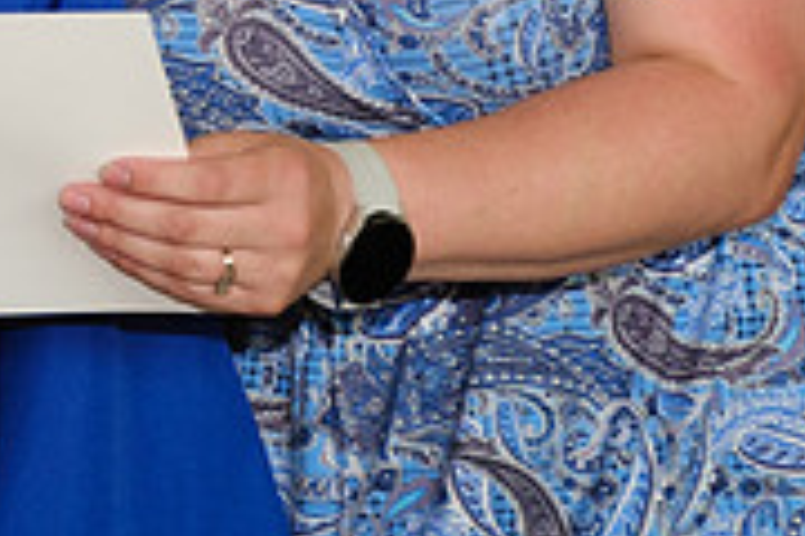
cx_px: -261
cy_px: -333
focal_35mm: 287
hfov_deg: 7.1
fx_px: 6417
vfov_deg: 4.7
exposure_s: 1/125
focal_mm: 47
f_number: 4
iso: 800
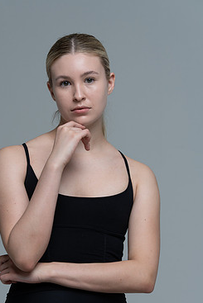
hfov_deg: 6.0
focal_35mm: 229
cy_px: 172
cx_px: 80
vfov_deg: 9.0
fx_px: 1935
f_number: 9
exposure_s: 1/160
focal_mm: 187
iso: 320
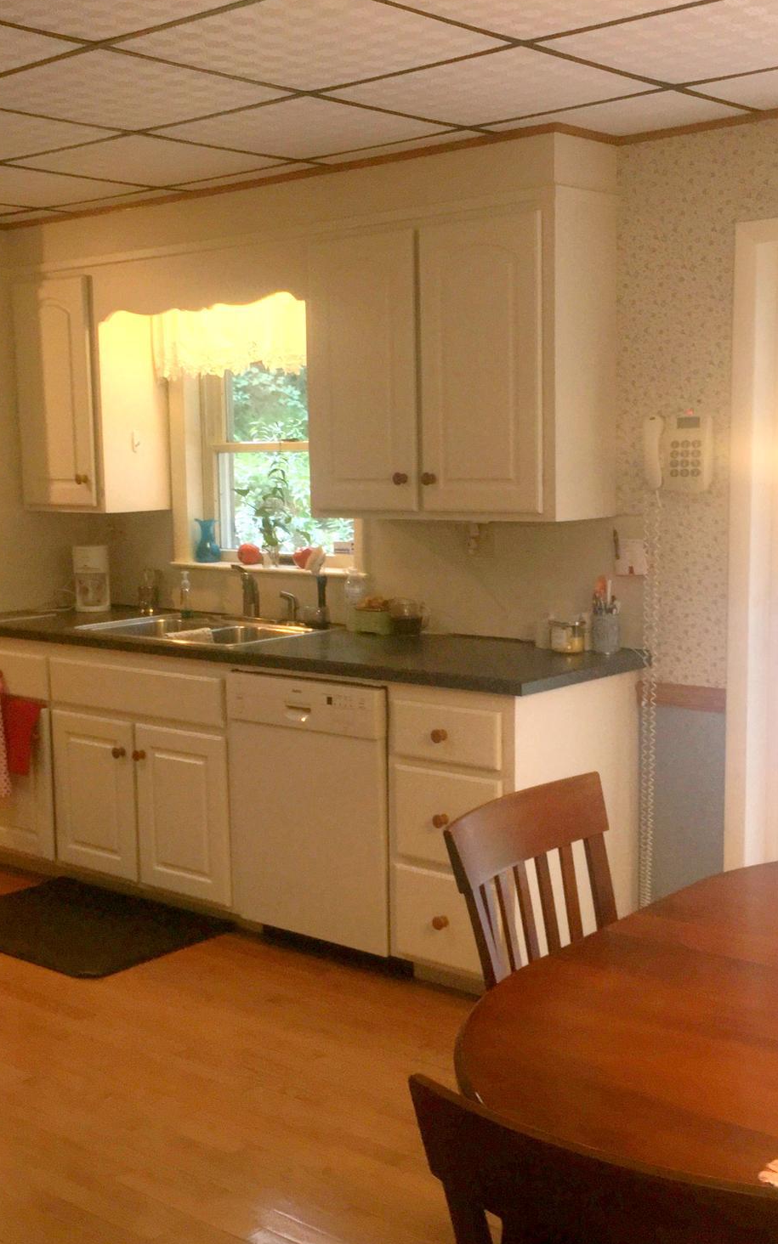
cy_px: 640
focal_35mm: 43
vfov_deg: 46.2
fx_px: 1459
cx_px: 384
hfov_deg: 29.9
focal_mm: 4.15
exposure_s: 1/63
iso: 32
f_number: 2.2
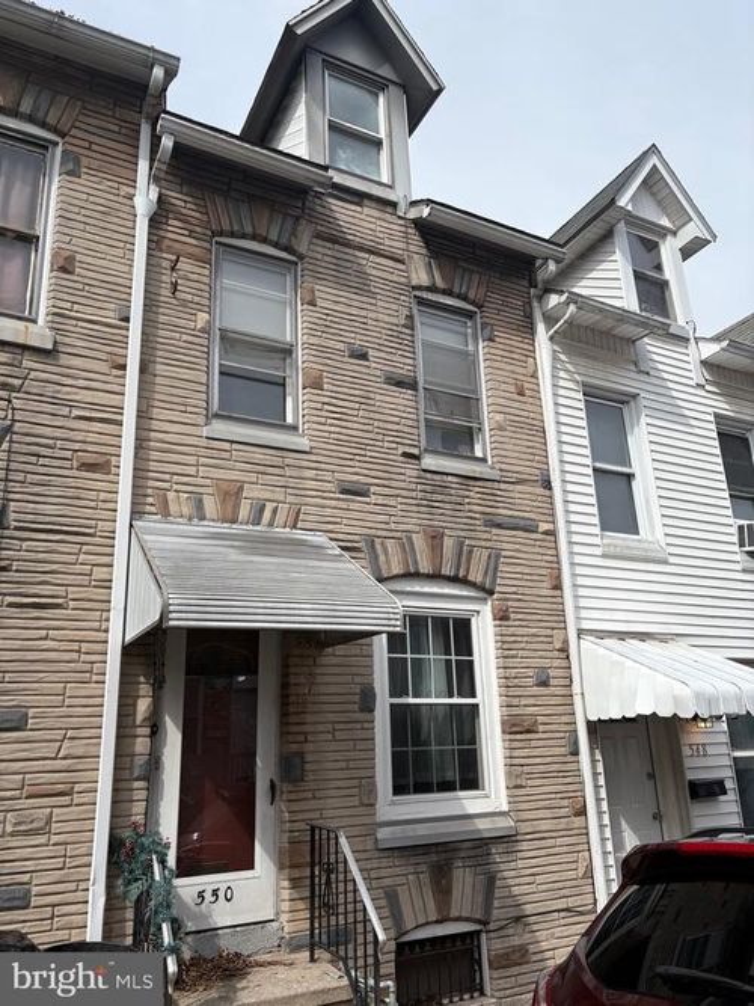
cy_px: 503
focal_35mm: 26
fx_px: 755
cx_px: 377
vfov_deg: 67.3
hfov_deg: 53.0
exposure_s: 1/4608
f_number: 1.6
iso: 50
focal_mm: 5.96
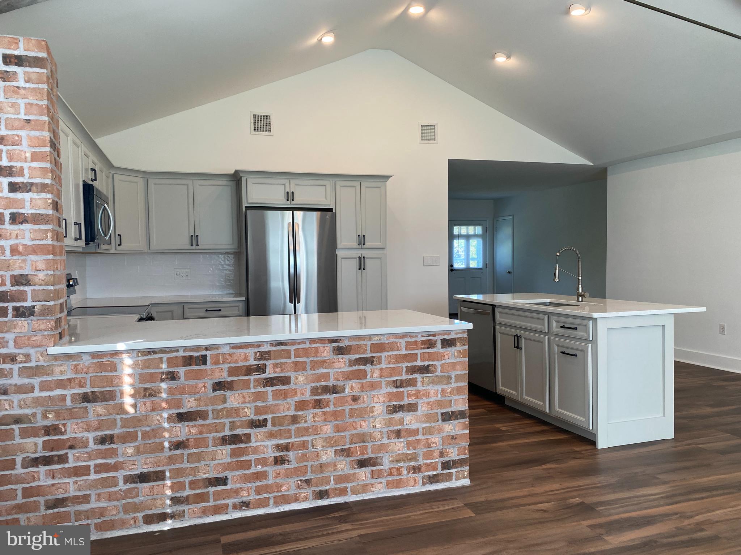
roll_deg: +0.9
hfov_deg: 67.3
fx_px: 557
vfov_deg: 53.1
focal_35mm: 26
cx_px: 370
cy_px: 278
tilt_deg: -4.6
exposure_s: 1/120
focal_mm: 4.25
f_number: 1.8
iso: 100
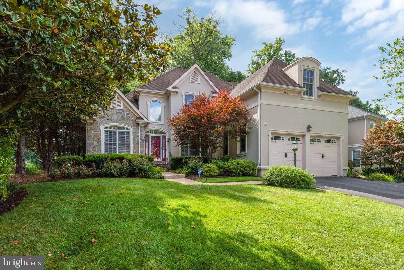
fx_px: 213
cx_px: 202
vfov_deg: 64.6
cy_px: 135
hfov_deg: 86.9
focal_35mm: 19
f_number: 8
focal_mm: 19
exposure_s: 1/1250
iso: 2000
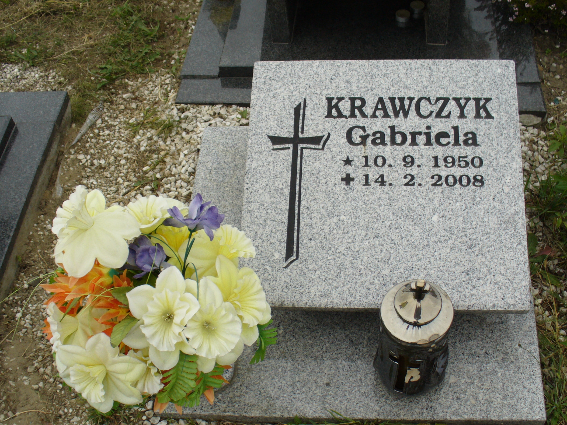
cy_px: 239
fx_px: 737
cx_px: 313
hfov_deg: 42.0
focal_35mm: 45
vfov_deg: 32.1
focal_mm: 6.1
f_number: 2.8
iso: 80
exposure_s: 1/500
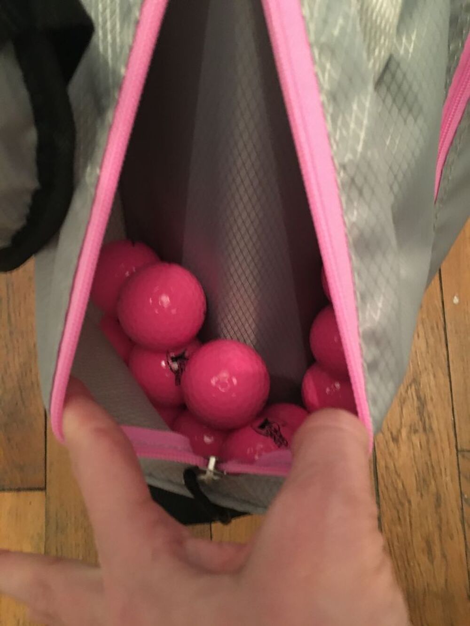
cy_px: 313
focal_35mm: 29
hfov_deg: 48.2
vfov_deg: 61.7
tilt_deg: -82.5
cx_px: 235
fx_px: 525
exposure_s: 1/17
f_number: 2.2
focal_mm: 4.15
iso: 500
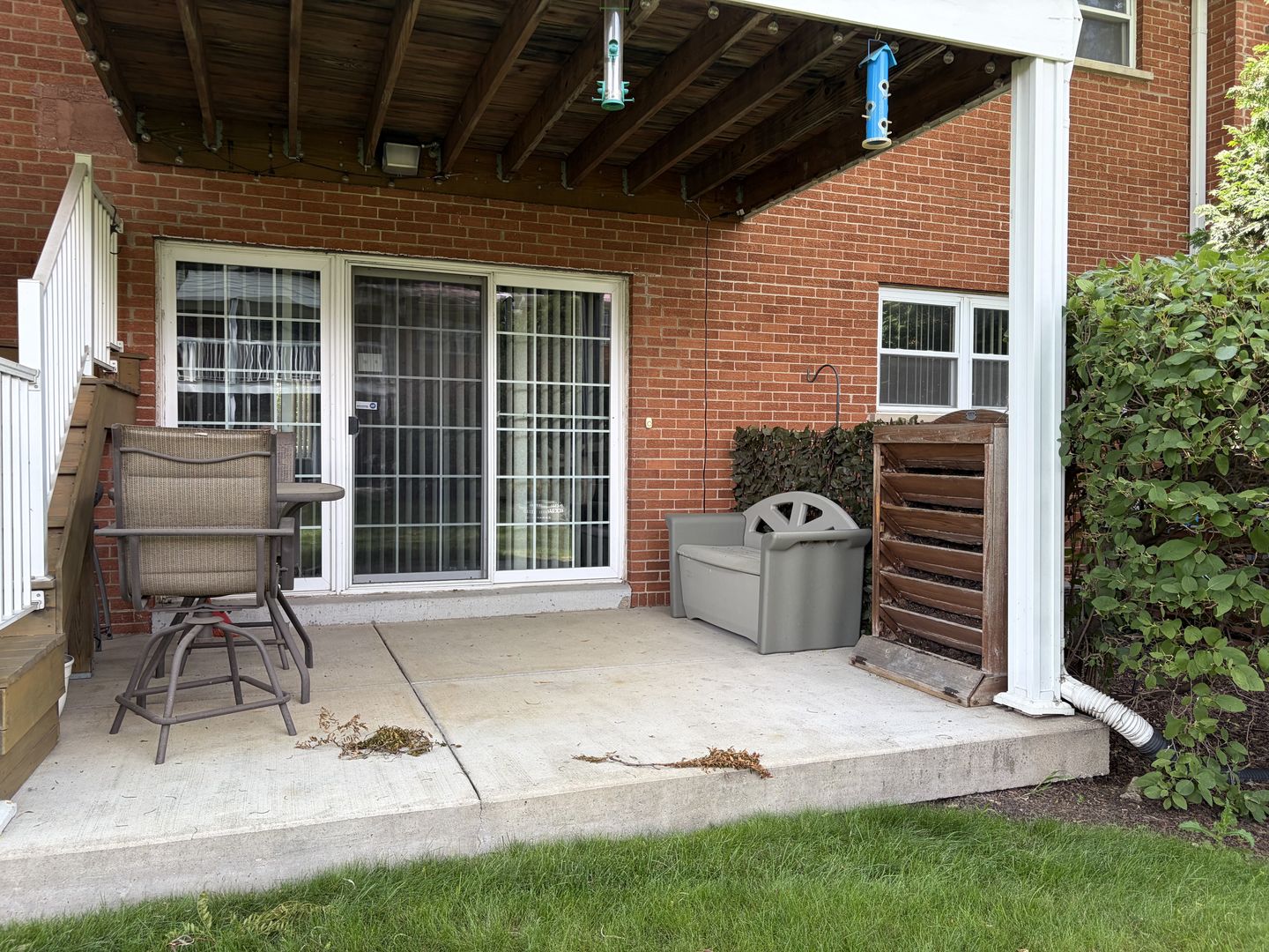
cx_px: 634
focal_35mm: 26
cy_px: 476
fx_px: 953
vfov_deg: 53.1
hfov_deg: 67.3
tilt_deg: -0.1
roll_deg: +0.8
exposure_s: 1/169
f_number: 1.6
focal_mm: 5.96
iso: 40
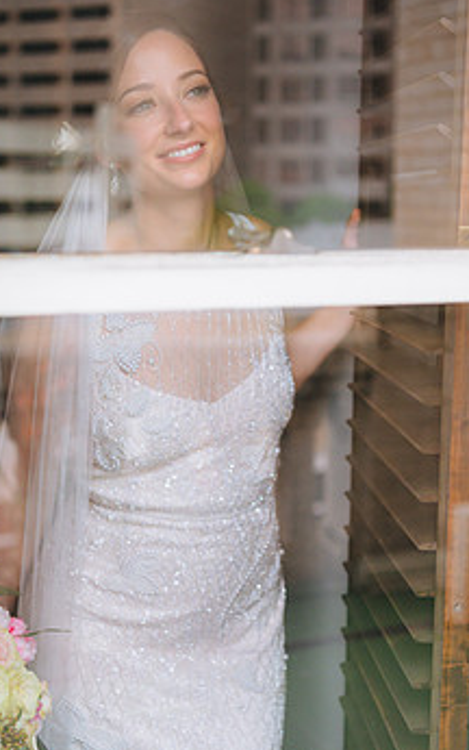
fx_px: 1246
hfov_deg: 21.3
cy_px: 420
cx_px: 240
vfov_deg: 33.4
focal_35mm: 61
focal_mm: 46
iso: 1600
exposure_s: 1/2500
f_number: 2.8
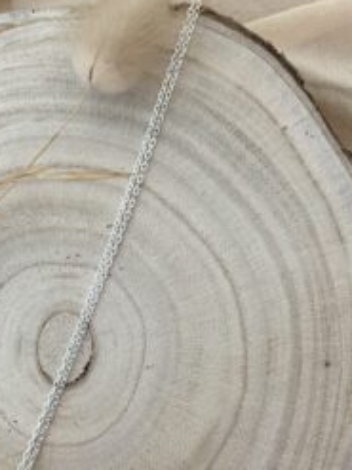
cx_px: 67
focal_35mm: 45
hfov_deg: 31.3
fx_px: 611
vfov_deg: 40.0
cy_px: 389
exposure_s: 1/60
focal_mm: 5.1
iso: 250
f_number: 1.6
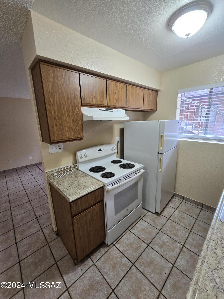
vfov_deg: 106.2
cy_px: 150
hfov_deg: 89.9
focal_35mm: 13
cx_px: 112
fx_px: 112
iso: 125
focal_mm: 2.2
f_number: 2.2
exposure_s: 1/60
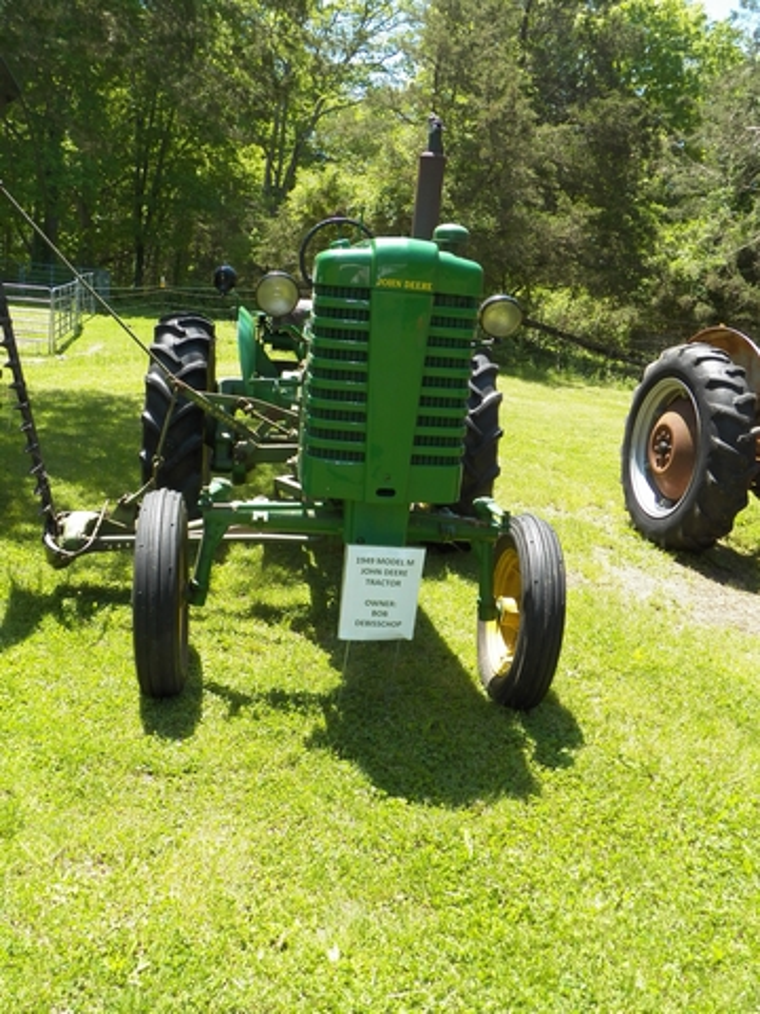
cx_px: 380
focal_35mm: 31
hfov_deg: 45.4
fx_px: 907
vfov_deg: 58.4
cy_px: 507
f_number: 4
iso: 125
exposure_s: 1/320
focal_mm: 5.5
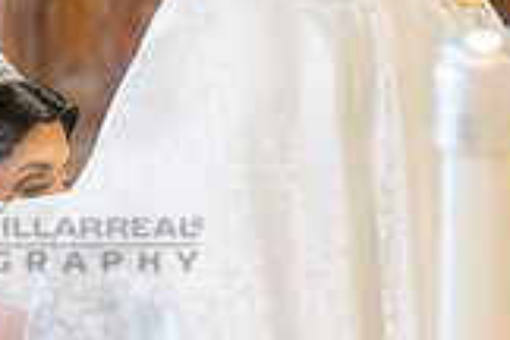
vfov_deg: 2.7
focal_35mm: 501
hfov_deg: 4.1
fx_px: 7097
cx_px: -190
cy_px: 219
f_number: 2.8
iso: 1000
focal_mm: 120
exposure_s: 1/100
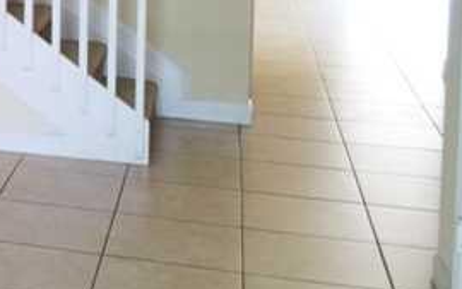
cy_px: -92
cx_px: -164
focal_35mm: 91
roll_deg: -0.3
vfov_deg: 13.8
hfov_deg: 20.5
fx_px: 1146
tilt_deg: -3.0
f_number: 2.2
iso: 40
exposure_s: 1/30
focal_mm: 4.15
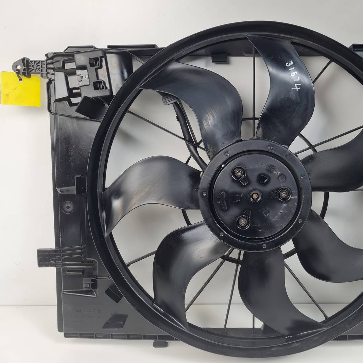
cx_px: 240
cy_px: 181
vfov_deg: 52.5
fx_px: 368
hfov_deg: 51.6
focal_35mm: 31
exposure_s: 1/144
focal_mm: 5.4
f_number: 1.8
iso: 50
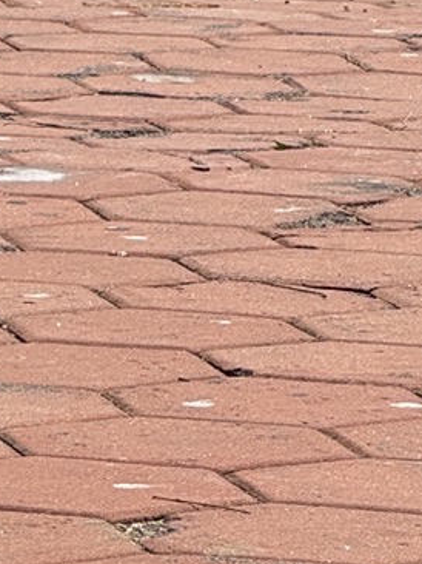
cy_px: 102
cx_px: -507
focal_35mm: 421
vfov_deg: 4.7
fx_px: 6851
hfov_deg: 3.5
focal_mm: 9
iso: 25
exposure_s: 1/652
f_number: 2.8
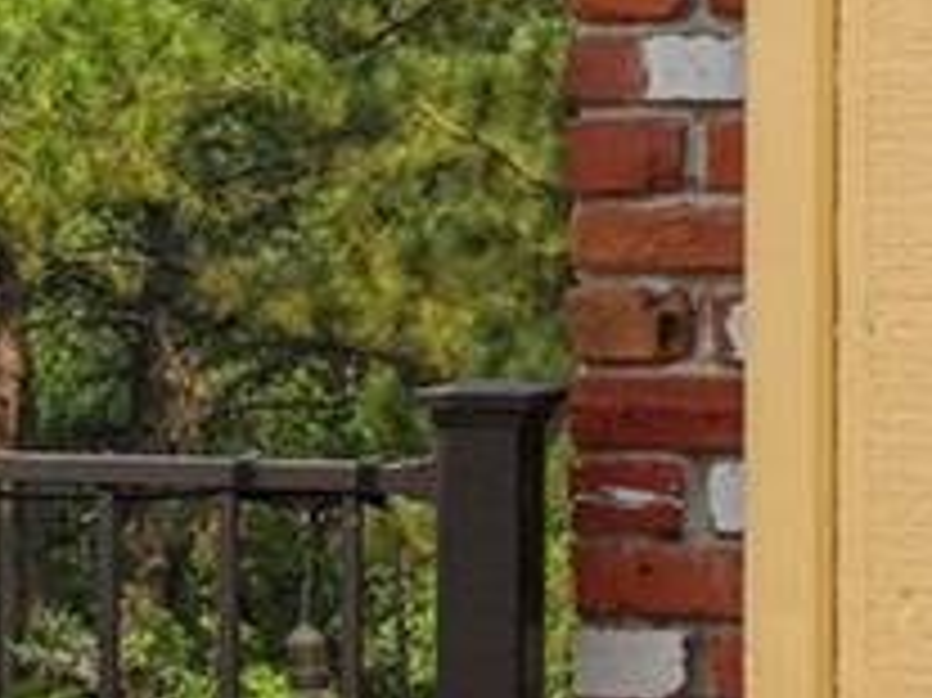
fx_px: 5597
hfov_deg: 8.6
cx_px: -1400
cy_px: 297
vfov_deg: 7.1
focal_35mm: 208
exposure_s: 1/1000
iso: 200
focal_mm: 28
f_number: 9
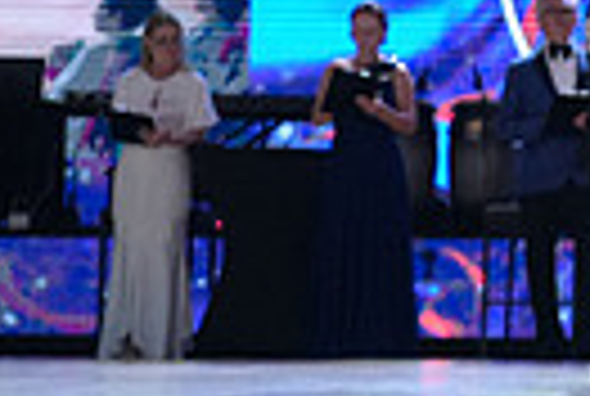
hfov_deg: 8.5
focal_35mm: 225
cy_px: -61
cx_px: 1288
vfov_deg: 6.1
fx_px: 3696
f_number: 4
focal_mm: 51
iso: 2000
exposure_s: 1/320
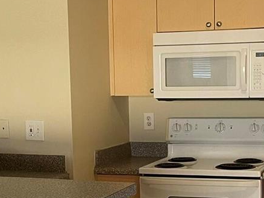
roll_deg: +0.6
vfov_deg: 15.4
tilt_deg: -7.8
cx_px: 127
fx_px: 724
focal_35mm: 95
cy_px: 170
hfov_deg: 20.7
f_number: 1.6
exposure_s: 1/60
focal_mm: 4.2
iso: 125
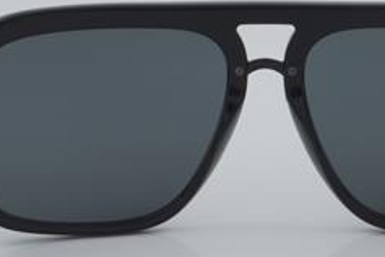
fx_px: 1217
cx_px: 262
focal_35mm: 114
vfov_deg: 12.0
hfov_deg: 17.9
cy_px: 104
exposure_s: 1/4
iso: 100
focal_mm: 45
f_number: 32
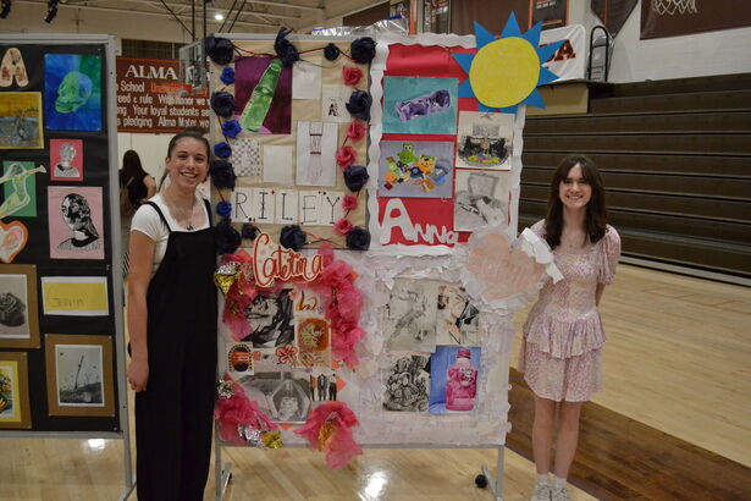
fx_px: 688
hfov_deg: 57.2
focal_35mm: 33
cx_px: 376
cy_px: 250
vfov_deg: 40.0
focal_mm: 22
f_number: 3.8
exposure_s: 1/500
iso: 2800
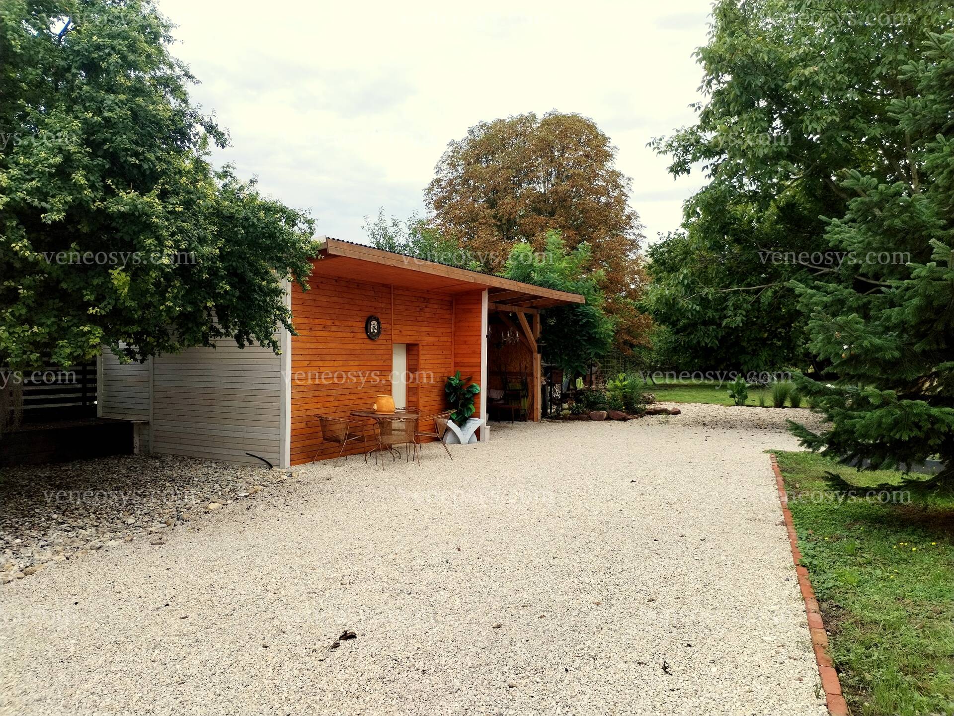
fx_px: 799
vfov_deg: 48.2
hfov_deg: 61.7
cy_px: 358
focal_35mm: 29
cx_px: 477
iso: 100
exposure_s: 1/376
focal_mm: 4.75
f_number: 1.8
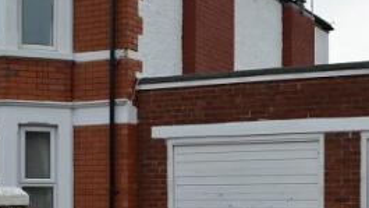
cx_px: 295
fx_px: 685
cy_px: 210
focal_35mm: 70
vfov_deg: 16.8
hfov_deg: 29.5
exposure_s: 1/200
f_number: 7.1
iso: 100
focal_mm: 18
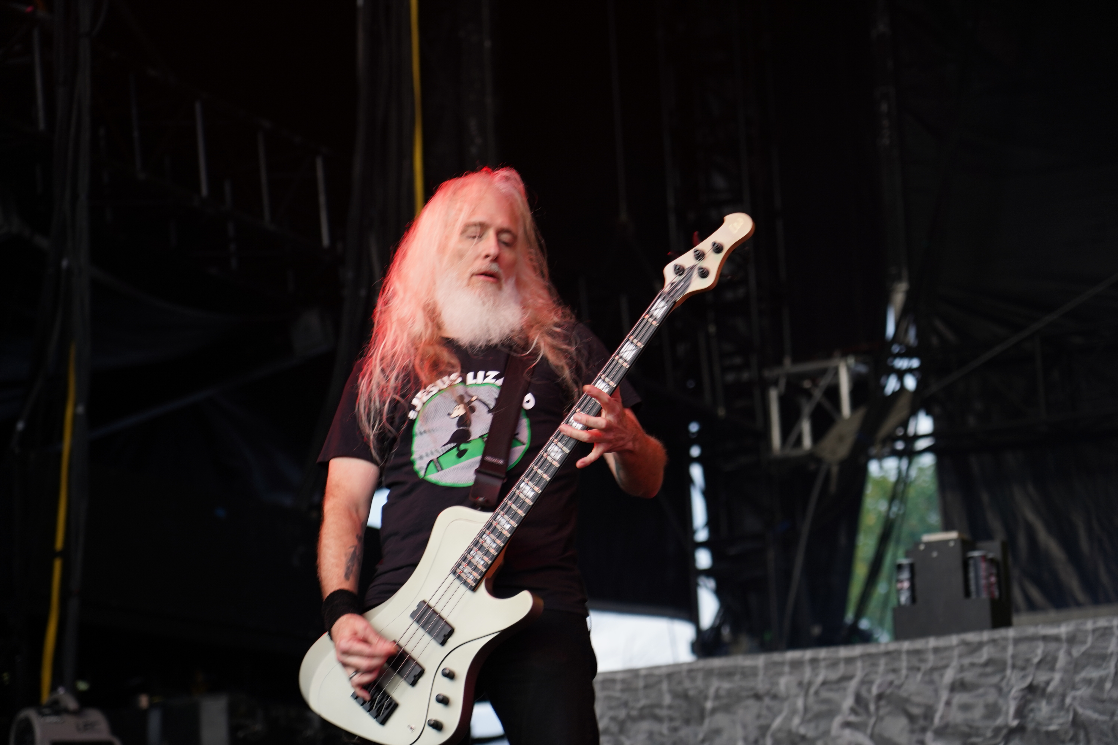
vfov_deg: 13.0
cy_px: 372
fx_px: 3261
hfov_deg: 19.5
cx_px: 559
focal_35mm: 105
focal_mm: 105
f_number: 4
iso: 250
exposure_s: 1/125
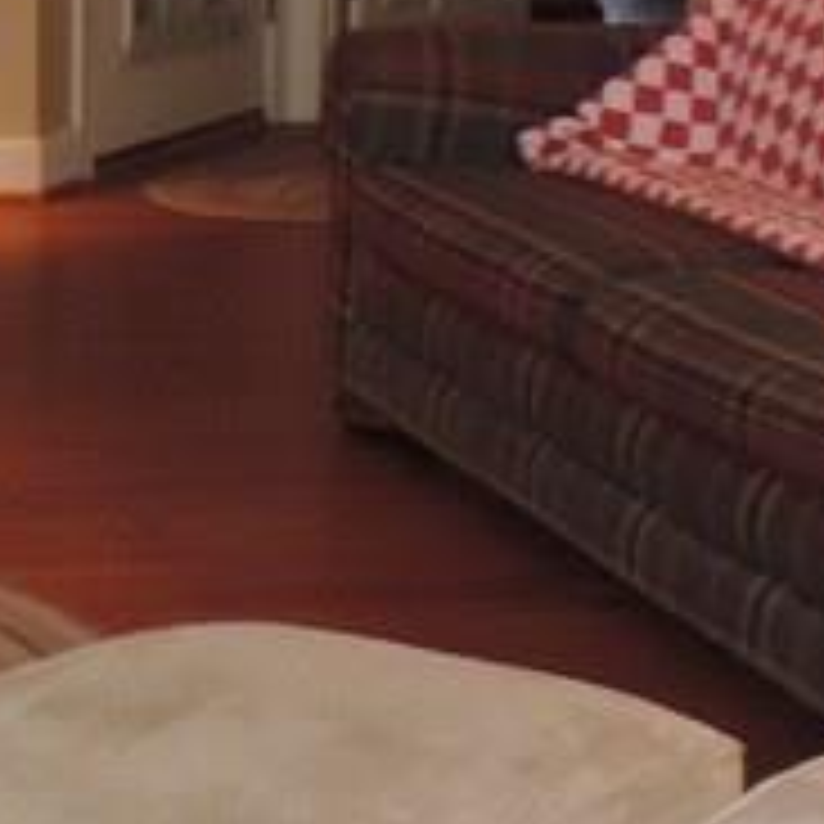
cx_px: -405
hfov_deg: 13.8
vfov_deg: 14.4
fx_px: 3205
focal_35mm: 119
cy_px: 0
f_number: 3
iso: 400
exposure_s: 1/25
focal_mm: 4.3
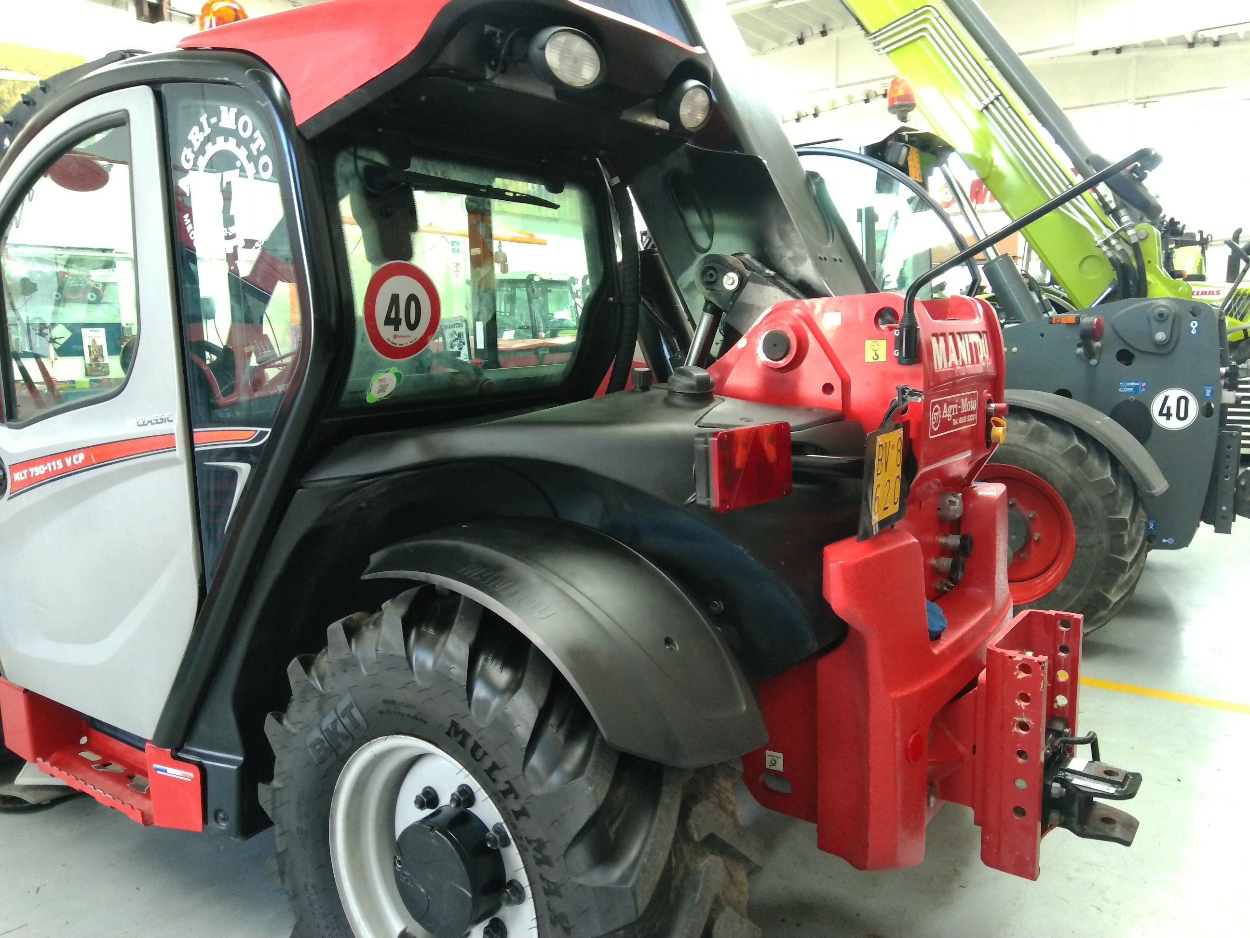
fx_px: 939
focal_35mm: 26
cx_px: 625
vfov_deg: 53.1
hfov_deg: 67.3
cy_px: 469
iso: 442
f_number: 2
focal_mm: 3
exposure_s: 1/33
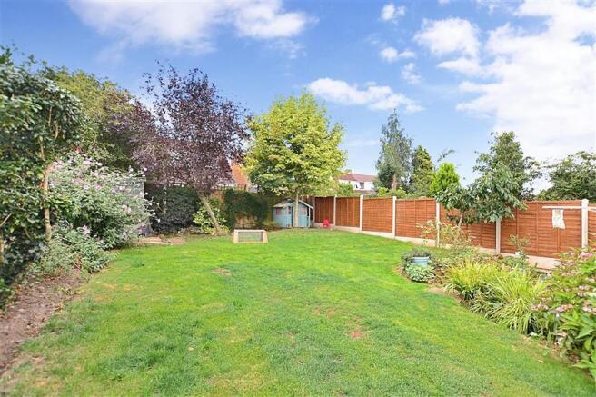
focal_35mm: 15
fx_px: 248
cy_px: 198
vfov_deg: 77.3
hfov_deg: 100.4
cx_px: 298
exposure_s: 1/60
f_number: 5
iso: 200
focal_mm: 10
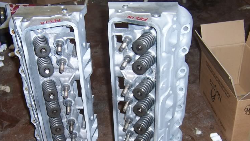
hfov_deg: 41.1
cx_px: 100
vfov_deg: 23.8
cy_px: 96
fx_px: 331
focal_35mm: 50
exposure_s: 1/60
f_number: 2.8
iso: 80
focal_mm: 5.5
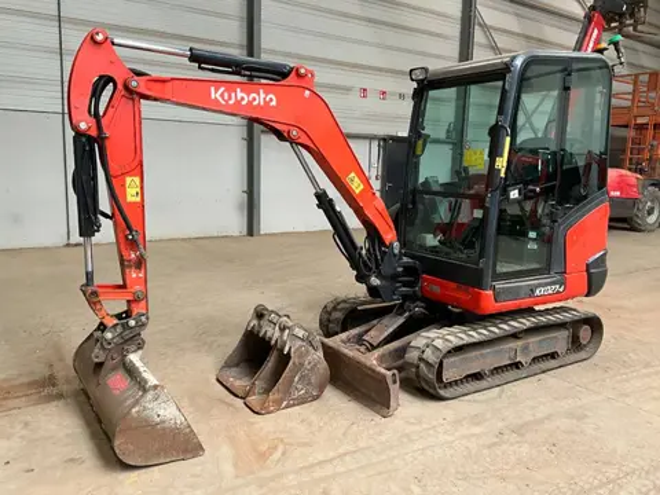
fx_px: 553
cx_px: 330
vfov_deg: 48.2
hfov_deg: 61.7
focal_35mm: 29
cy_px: 248
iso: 64
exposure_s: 1/60
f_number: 1.8
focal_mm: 3
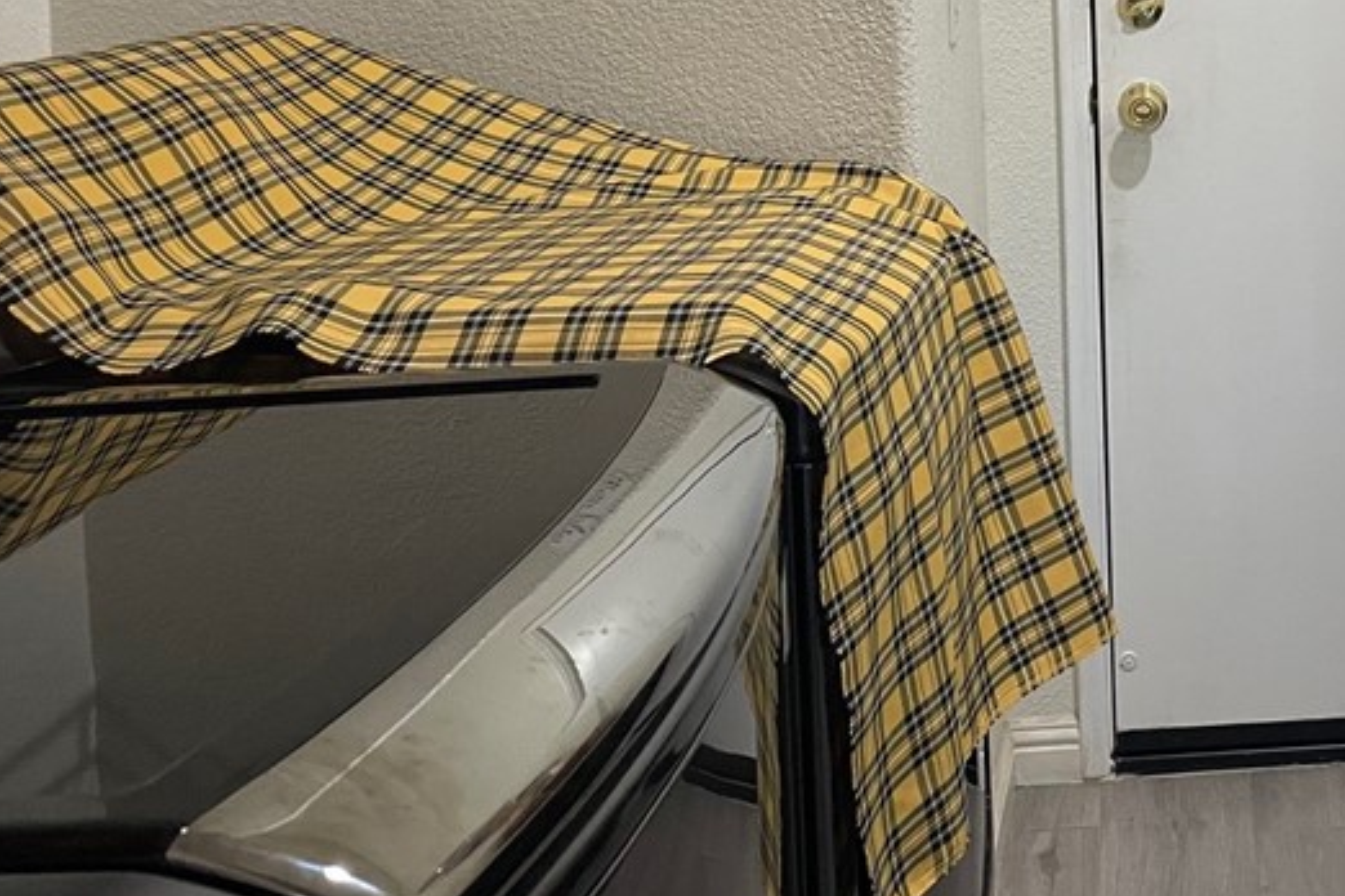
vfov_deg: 24.3
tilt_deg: -3.2
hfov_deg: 34.8
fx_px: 1980
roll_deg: +2.2
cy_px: -21
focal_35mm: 53
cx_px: 1278
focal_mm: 4.2
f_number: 1.6
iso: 160
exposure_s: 1/60
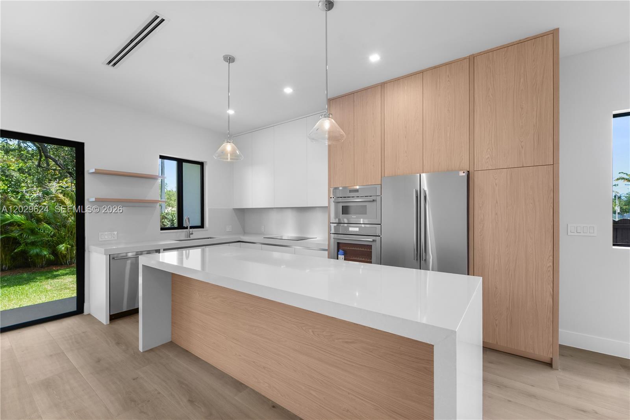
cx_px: 315
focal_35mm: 14
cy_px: 210
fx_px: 245
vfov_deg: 81.2
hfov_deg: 104.3
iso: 250
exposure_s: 1/15
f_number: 11
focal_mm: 14
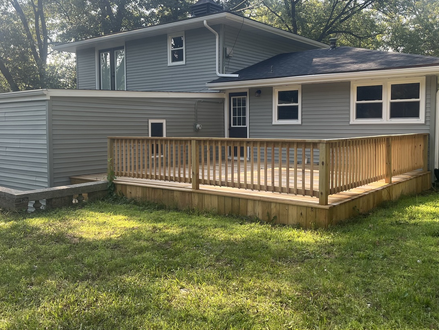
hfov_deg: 53.9
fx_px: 431
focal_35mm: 34
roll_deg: +0.6
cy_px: 151
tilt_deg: -3.1
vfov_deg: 41.8
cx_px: 212
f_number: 1.6
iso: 50
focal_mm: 5.1
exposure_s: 1/618
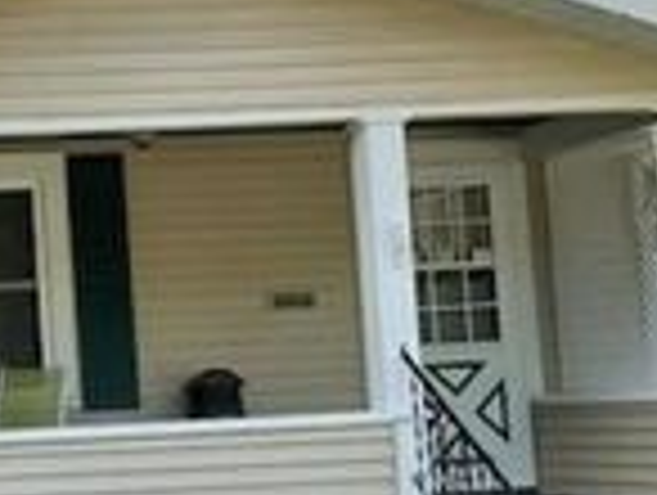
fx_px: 1882
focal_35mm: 99
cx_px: -148
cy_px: 286
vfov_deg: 15.0
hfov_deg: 18.7
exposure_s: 1/650
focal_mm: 3
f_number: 1.8
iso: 16
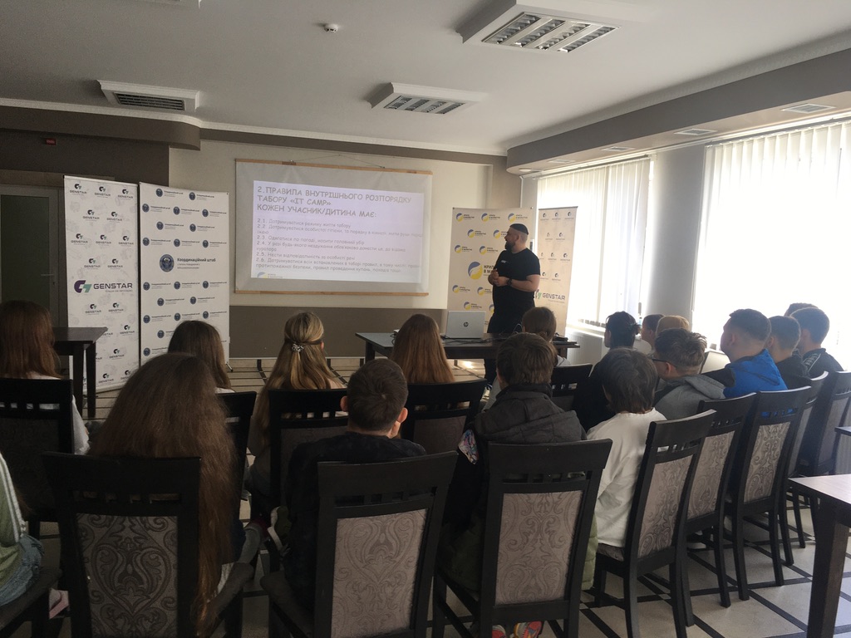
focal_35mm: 29
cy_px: 319
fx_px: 713
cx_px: 426
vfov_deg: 48.2
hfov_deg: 61.7
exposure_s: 1/50
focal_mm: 4.15
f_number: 2.2
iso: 32
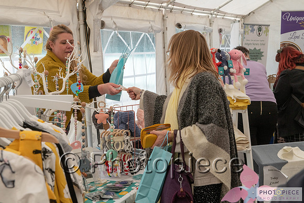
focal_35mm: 58
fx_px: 489
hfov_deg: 34.5
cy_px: 102
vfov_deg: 23.4
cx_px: 152
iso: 450
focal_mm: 56
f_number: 9
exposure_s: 1/1000
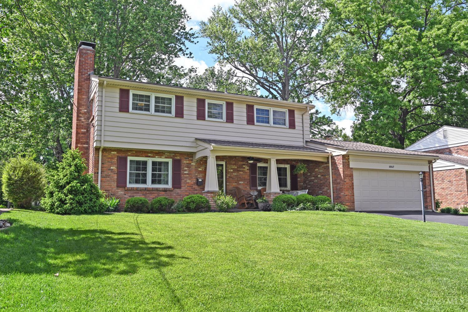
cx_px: 234
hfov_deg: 61.9
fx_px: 390
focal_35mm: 30
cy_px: 156
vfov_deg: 43.6
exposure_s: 1/250
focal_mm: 30
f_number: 5.6
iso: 100
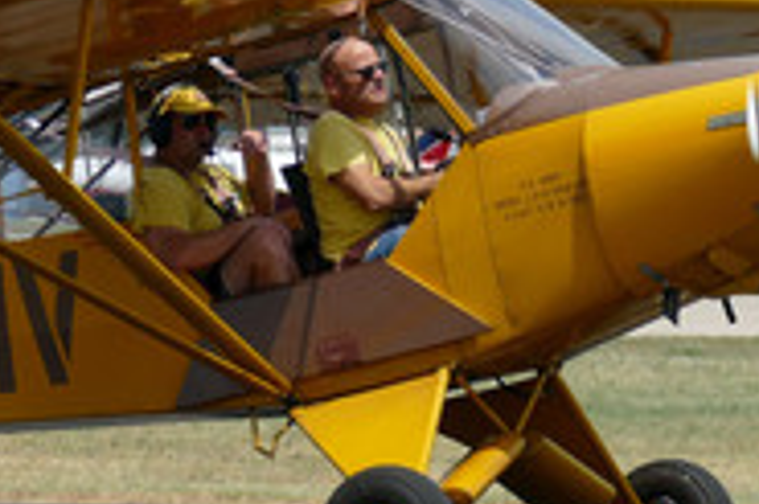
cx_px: -53
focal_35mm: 814
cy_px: 186
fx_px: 17146
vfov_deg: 1.7
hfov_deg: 2.5
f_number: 4
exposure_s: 1/1600
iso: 125
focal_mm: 85.83
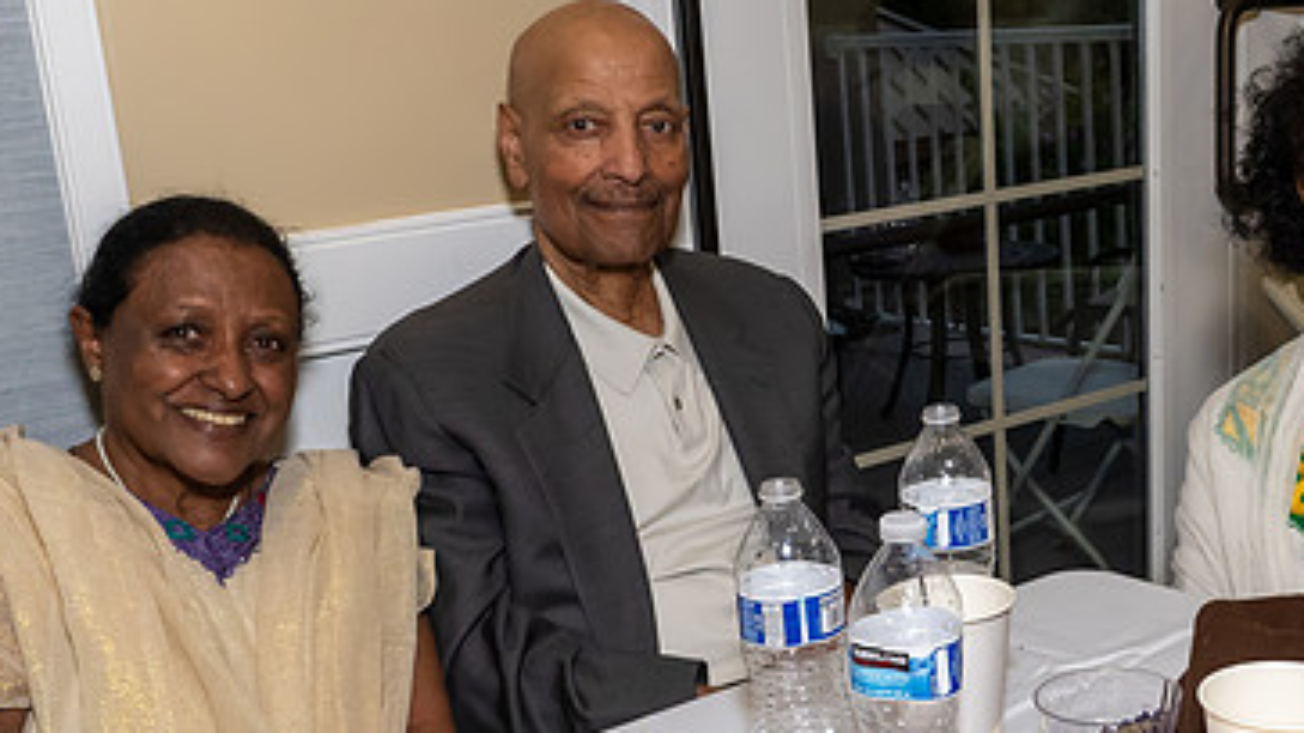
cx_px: 842
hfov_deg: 41.7
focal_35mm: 49
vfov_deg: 24.3
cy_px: 486
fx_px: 1694
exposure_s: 1/250
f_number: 8
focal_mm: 17
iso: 1250
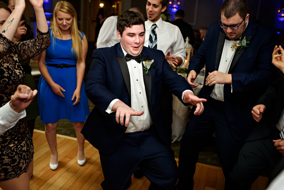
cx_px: 142
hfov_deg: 54.4
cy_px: 95
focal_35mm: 35
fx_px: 276
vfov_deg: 37.9
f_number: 2.8
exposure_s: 1/200
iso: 2000
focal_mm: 35
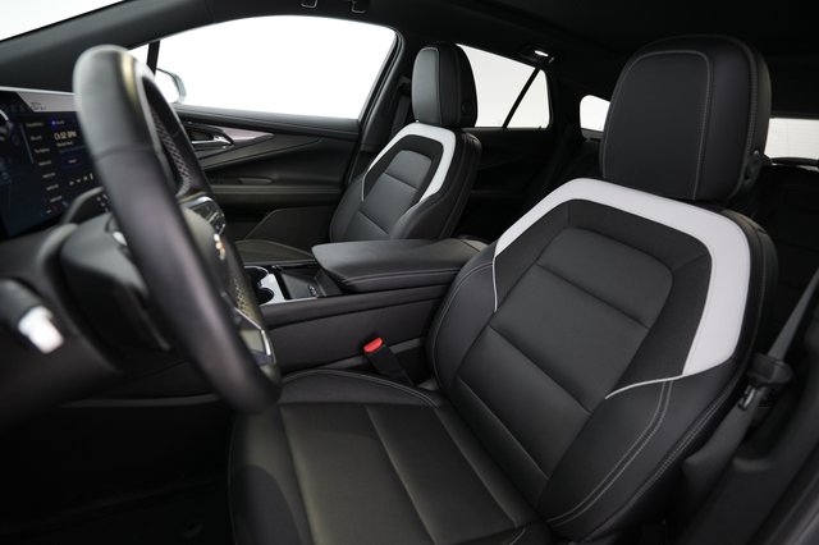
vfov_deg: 70.4
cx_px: 410
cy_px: 272
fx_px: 387
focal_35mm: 17
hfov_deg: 93.3
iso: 1600
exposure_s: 1/30
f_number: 2.8
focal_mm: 17
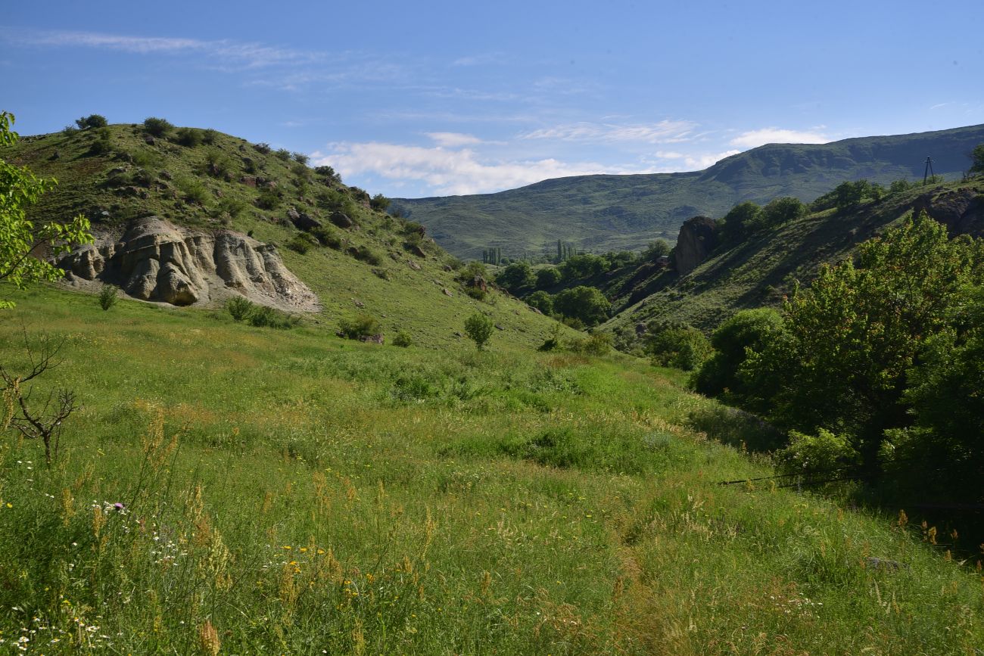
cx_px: 492
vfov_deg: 27.0
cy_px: 328
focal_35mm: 50
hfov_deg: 39.6
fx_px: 1367
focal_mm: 50
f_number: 14
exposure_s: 1/100
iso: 100
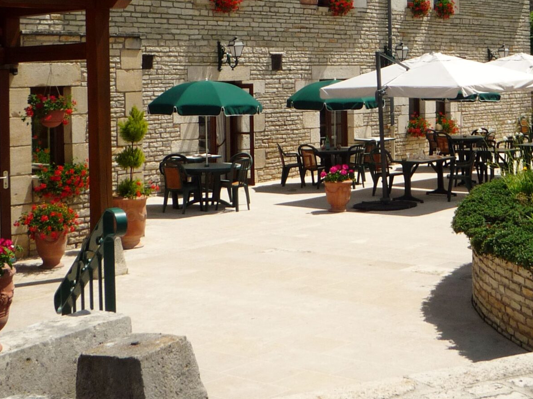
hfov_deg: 29.5
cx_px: 385
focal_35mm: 65
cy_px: 59
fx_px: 1000
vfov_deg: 22.2
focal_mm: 5.2
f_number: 5.6
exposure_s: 1/500
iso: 100
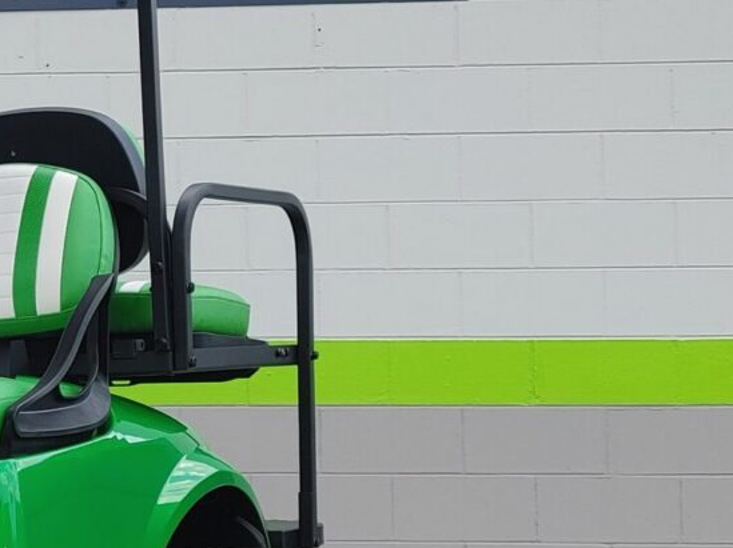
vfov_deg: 16.1
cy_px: 407
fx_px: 1926
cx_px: -370
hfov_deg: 18.9
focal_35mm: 91
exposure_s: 1/595
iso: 50
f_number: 1.8
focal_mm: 4.81
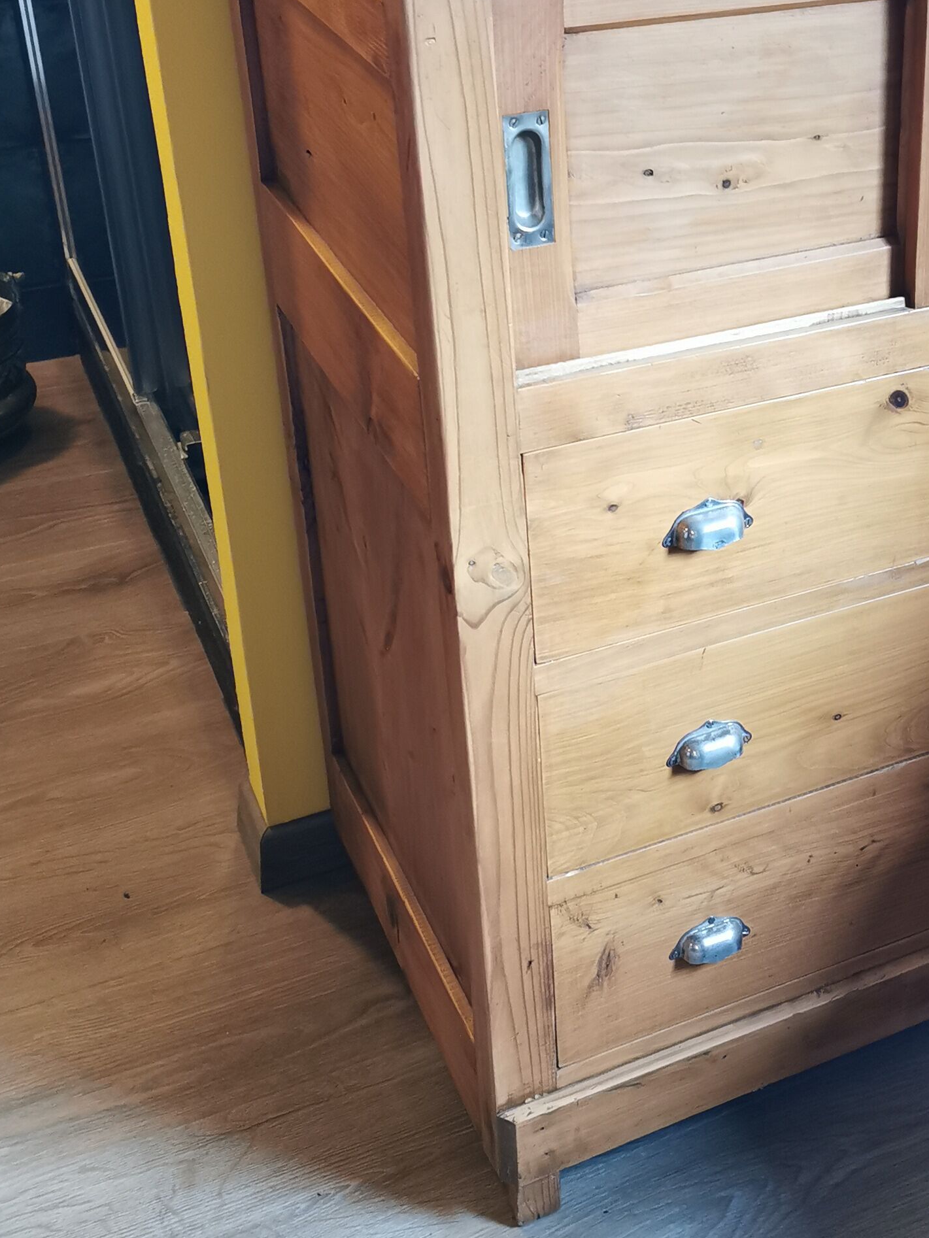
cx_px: 868
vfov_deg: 36.5
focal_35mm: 52
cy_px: 425
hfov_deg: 26.9
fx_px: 1860
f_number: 1.6
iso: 400
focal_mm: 5.56
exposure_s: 1/50
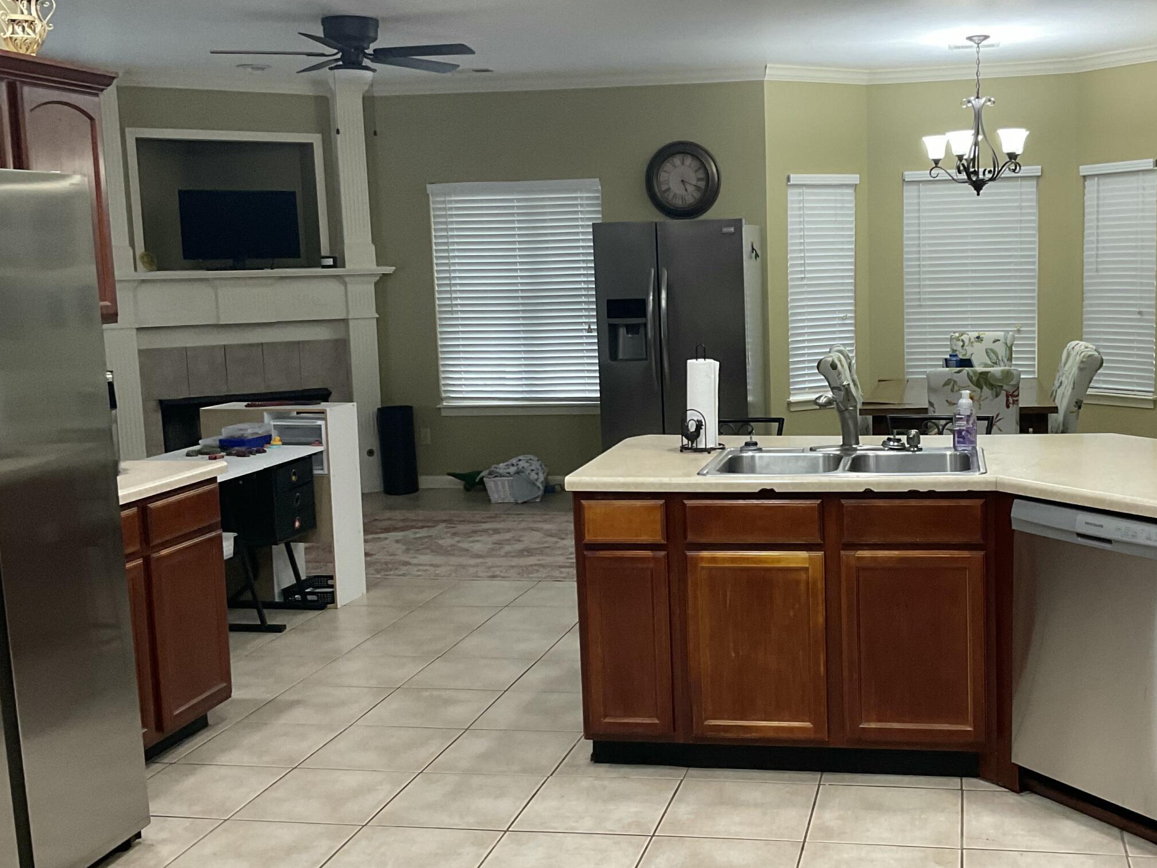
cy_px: 453
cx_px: 721
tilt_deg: -7.2
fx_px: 1437
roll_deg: +1.0
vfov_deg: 33.6
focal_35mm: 43
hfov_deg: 43.5
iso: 80
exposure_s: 1/60
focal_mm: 3
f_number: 1.8
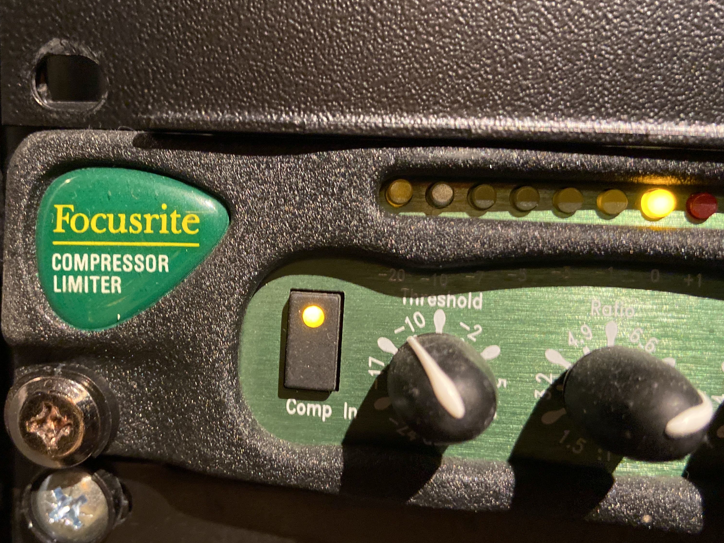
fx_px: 732
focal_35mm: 35
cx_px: 261
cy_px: 284
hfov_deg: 51.9
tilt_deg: -8.2
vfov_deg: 40.7
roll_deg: -2.6
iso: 640
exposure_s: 1/25
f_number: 1.8
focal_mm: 4.25
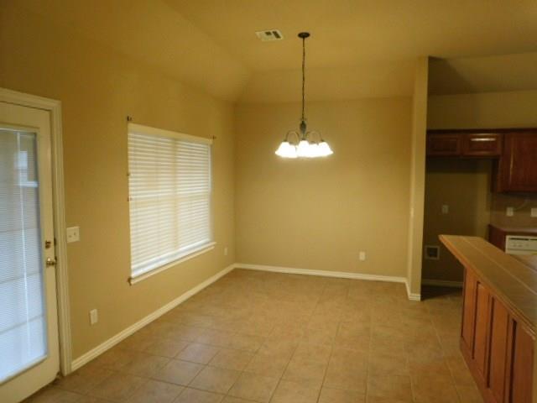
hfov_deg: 73.9
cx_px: 268
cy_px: 202
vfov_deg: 58.9
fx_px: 357
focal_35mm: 23
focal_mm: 4
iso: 400
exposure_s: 1/25
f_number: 3
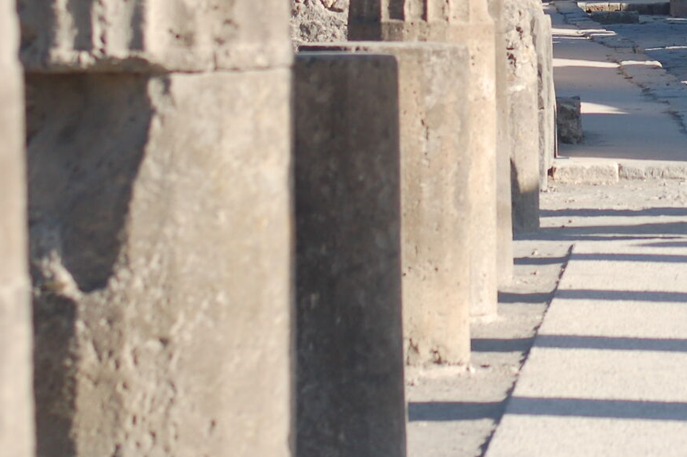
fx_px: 3968
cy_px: -106
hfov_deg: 9.7
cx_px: 847
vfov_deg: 6.6
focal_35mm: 208
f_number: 2.8
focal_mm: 50
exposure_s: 1/2000
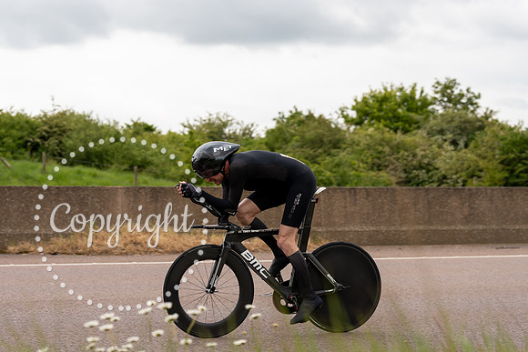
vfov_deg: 17.7
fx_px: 1133
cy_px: 194
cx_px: 264
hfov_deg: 26.2
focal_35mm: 77
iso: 320
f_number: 3.5
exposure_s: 1/1000
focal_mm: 70
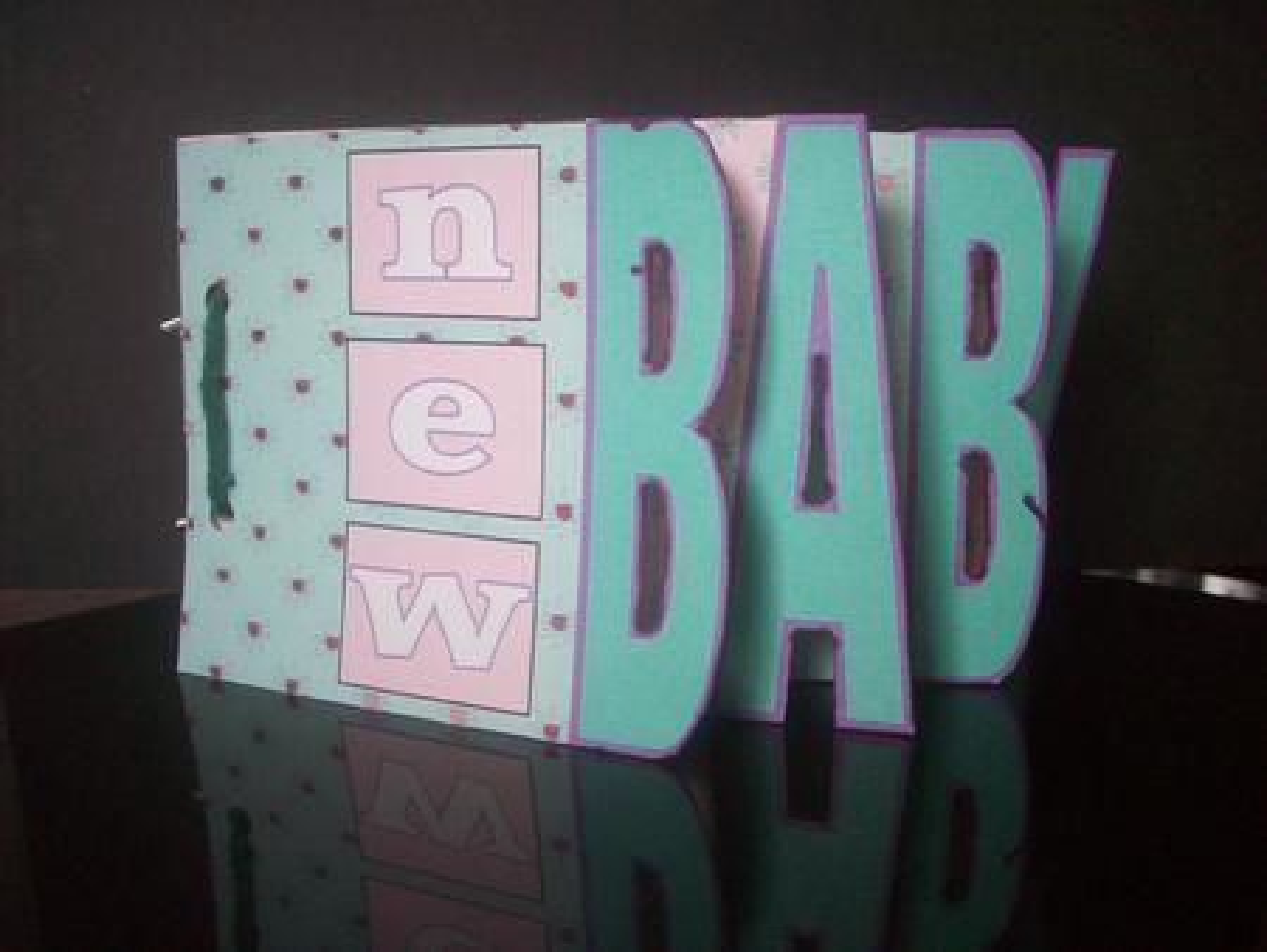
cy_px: 476
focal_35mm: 37
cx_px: 634
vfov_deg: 38.7
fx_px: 1355
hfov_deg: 50.1
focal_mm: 6.2
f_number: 2.8
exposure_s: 1/63.2
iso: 160
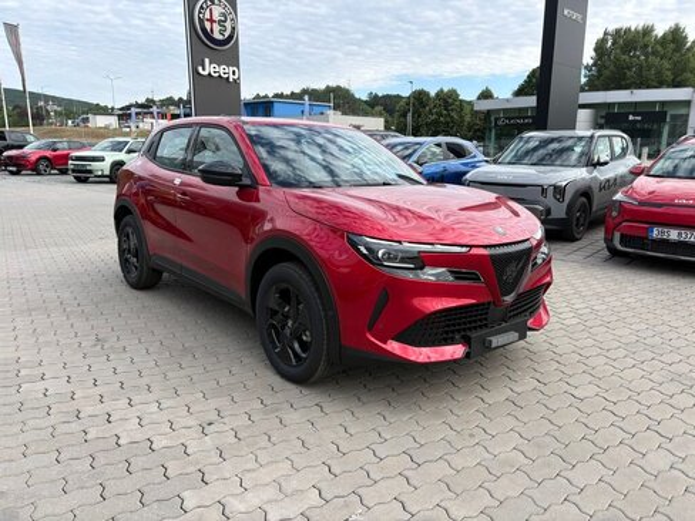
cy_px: 260
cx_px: 348
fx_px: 522
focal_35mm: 26
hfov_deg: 67.3
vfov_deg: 53.1
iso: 50
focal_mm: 5.96
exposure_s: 1/1048
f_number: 1.6
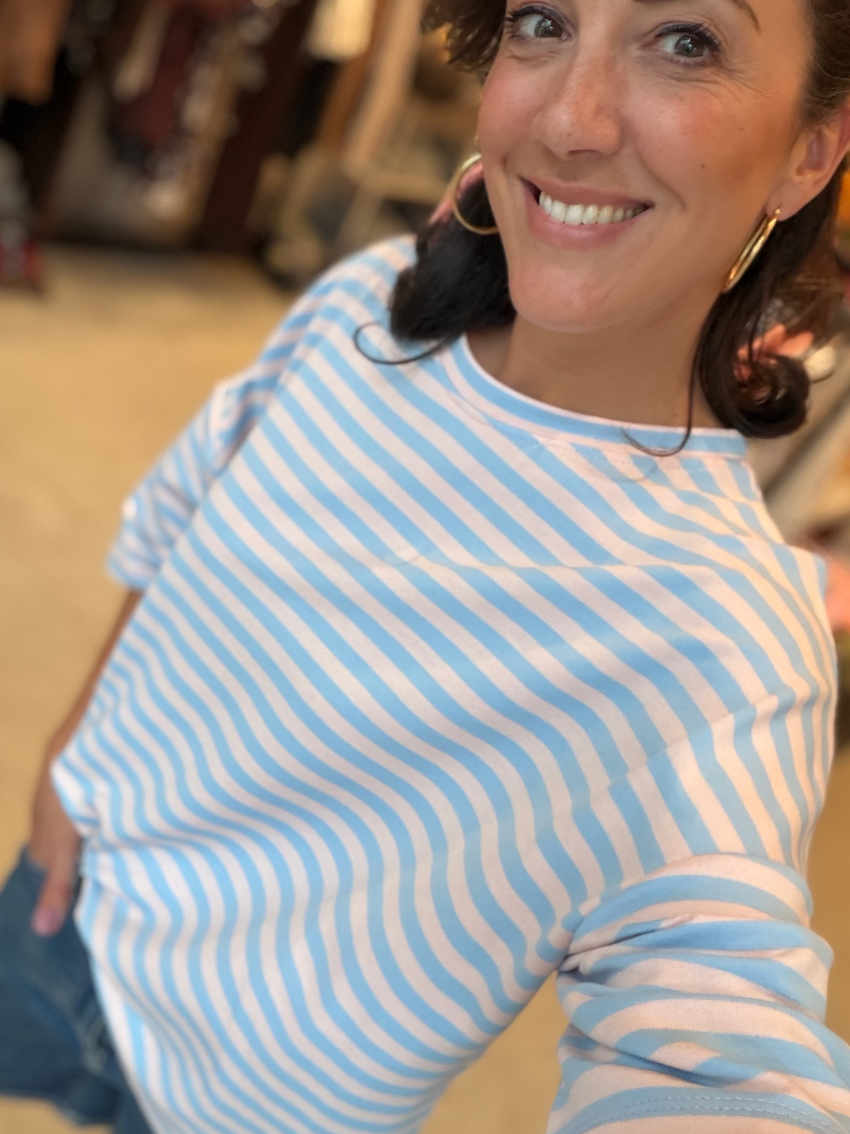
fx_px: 1048
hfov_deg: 44.1
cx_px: 403
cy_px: 553
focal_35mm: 32
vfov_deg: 56.8
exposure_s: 1/60
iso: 200
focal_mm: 2.71
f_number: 1.9
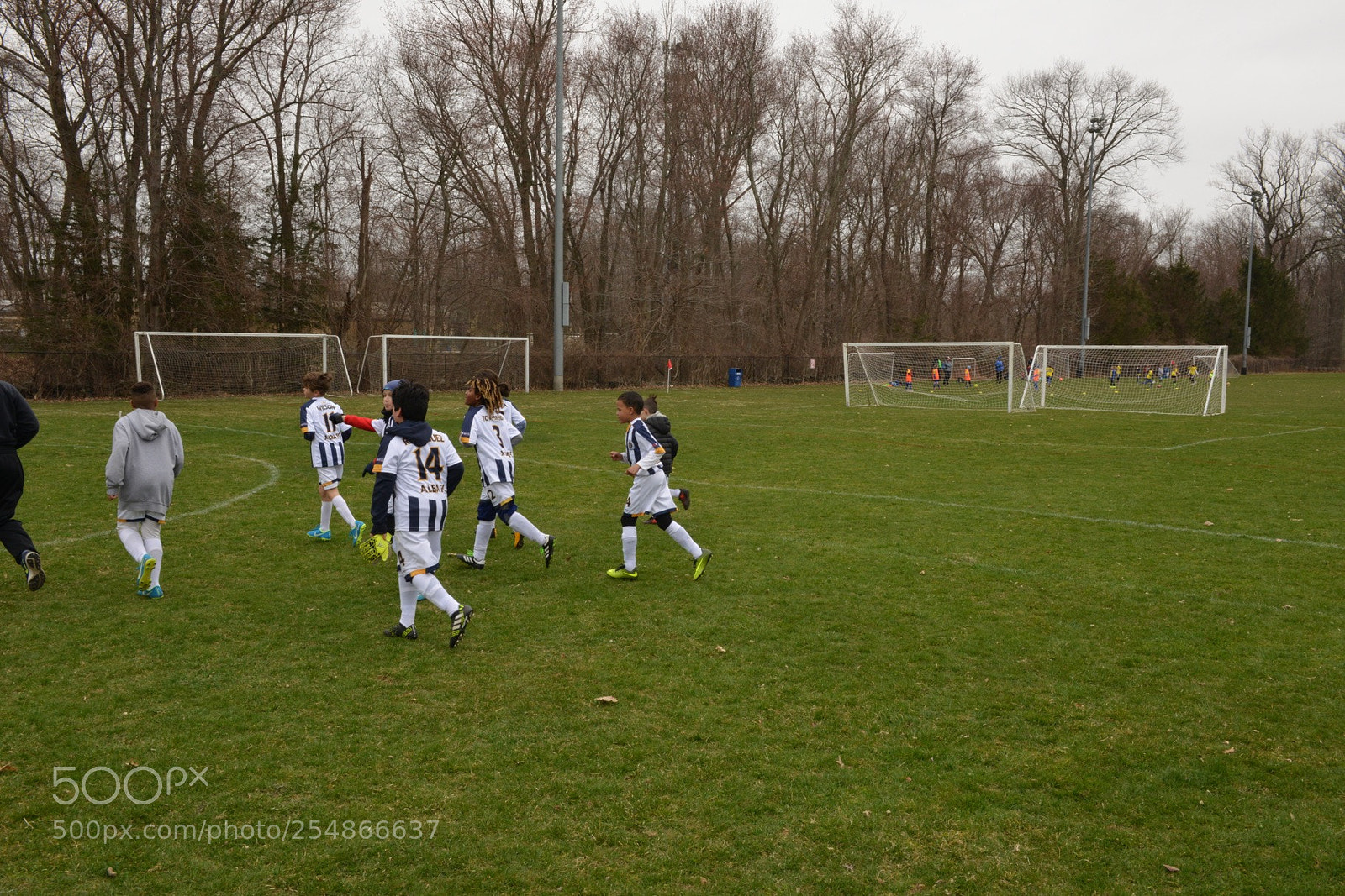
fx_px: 1158
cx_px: 672
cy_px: 448
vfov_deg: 42.3
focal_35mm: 31
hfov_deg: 60.3
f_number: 18
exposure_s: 1/250
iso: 1000
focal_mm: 31
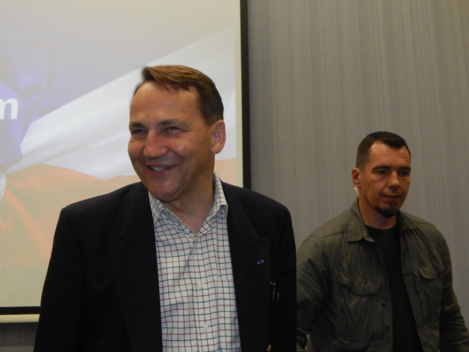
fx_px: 664
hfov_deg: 38.9
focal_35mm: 49
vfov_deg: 29.7
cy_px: 176
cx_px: 234
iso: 800
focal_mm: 8.6
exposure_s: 1/160
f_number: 3.7
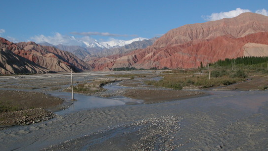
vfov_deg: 26.5
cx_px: 114
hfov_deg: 45.3
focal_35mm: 45
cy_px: 59
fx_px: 320
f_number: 8
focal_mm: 8.9
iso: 100
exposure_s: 1/382
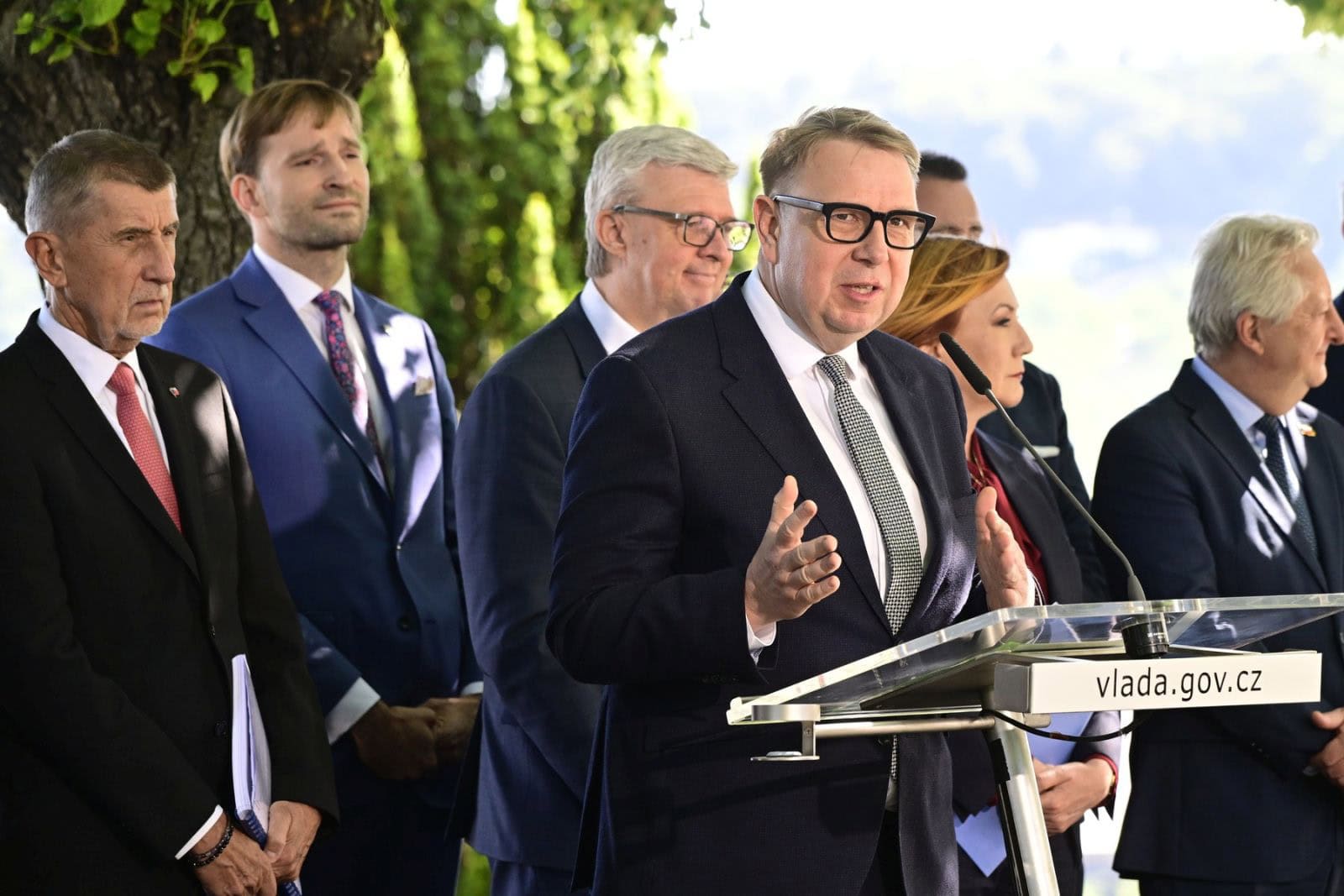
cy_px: 448
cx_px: 672
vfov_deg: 11.4
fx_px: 4480
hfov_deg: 17.1
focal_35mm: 120
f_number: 4
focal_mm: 120
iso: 1000
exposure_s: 1/500
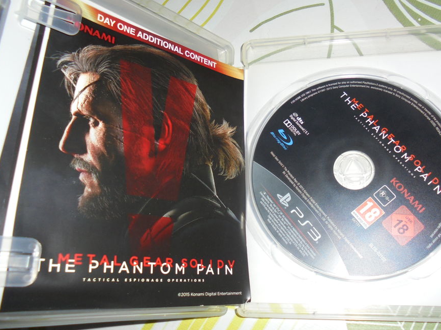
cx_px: 243
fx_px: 382
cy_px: 158
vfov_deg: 46.8
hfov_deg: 59.8
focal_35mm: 30
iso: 100
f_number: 3.5
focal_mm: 4.6
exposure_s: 1/30
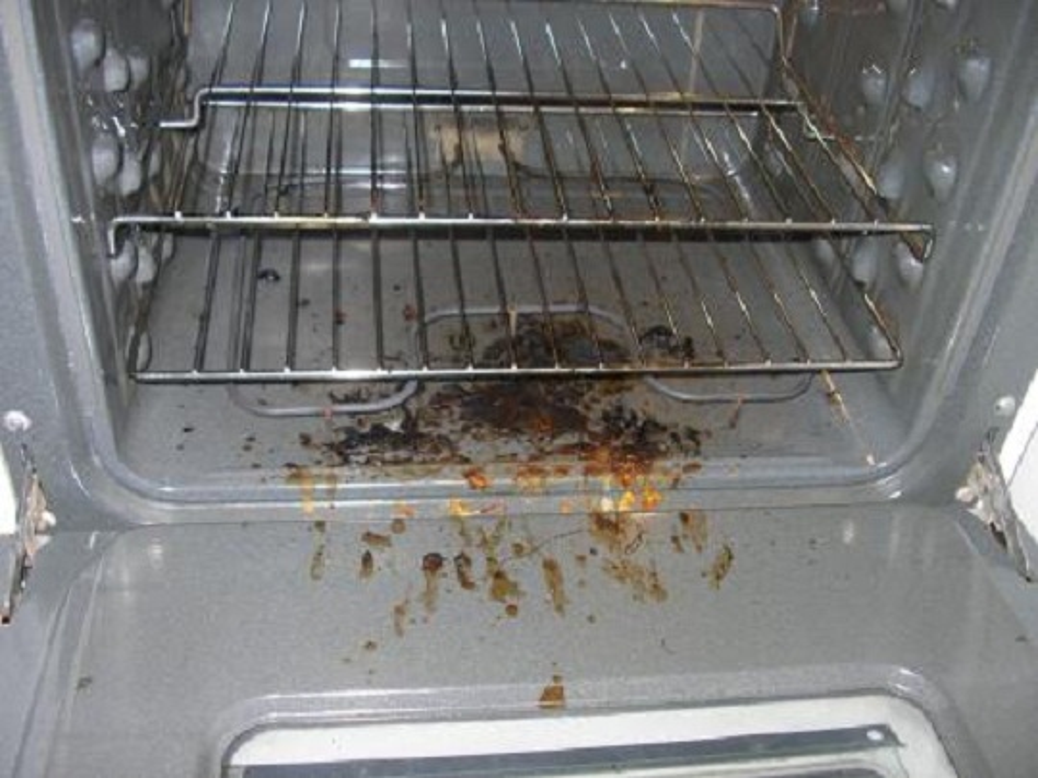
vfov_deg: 37.7
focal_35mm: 38
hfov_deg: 49.0
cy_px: 389
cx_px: 519
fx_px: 1139
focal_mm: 5.8
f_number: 2.9
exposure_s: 1/60
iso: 50
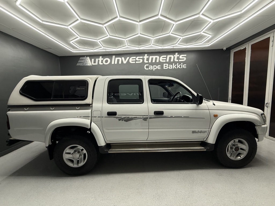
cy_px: 103
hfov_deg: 102.1
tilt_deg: -5.1
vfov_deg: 85.7
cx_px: 138
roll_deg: +2.2
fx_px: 111
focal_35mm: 14
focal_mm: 2.22
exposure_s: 1/100
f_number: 2.2
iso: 160
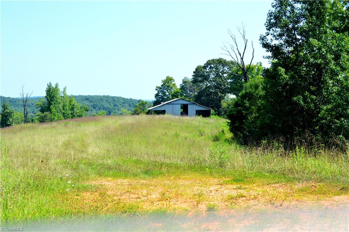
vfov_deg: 23.7
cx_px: 174
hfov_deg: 35.1
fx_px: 552
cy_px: 116
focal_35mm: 57
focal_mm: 38
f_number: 10
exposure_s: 1/320
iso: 400
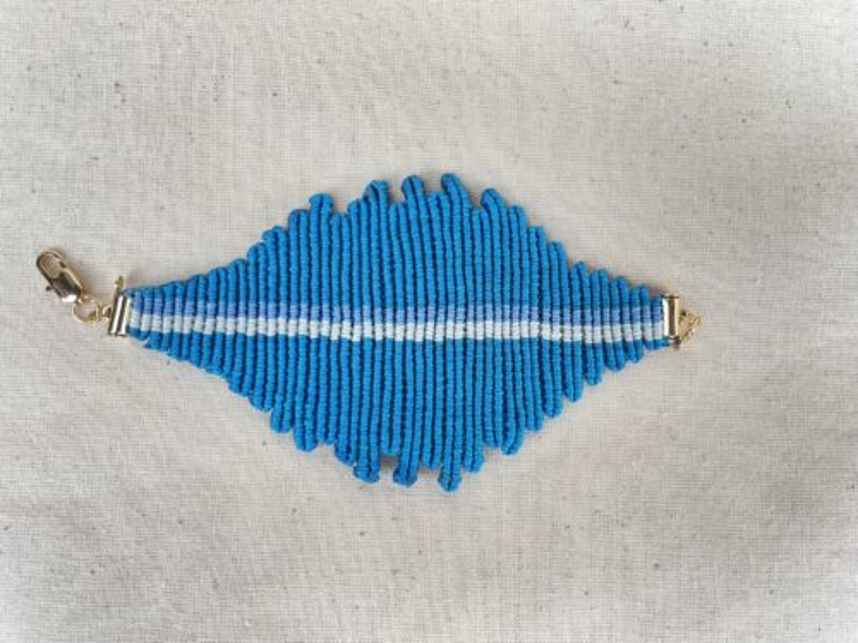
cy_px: 322
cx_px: 429
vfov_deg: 53.1
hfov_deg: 67.3
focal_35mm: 26
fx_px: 644
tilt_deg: -83.3
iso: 50
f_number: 1.6
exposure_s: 1/121
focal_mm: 4.2
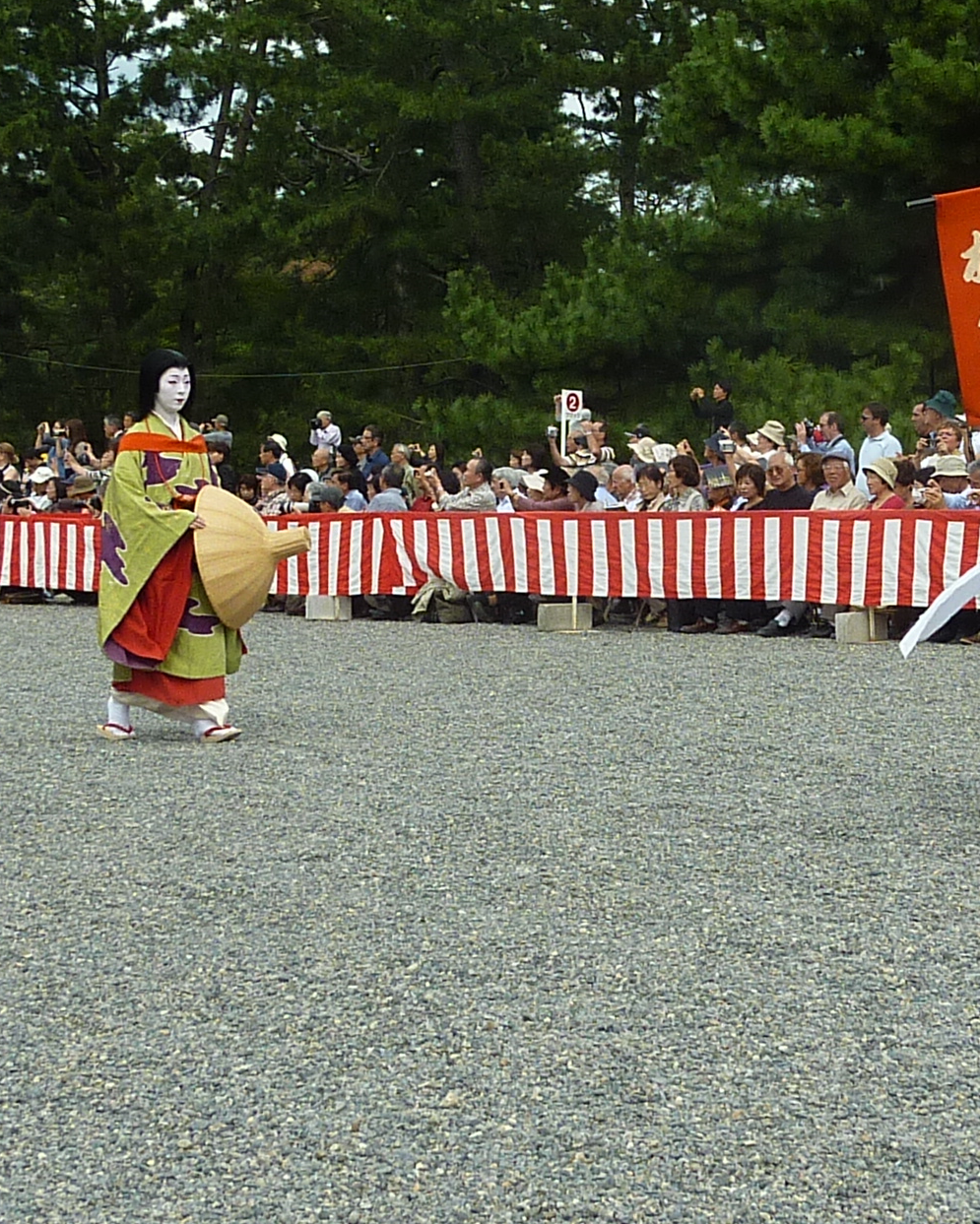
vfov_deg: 23.2
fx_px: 2972
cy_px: 483
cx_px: 649
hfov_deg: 18.7
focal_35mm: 82
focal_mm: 4.7
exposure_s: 1/500
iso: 80
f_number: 4
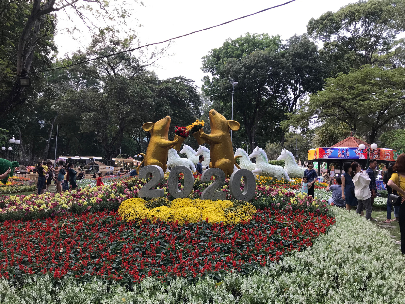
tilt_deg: +4.3
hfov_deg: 63.4
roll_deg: -1.9
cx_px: 202
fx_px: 328
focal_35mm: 28
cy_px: 152
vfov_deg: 49.7
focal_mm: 3.99
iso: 25
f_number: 1.8
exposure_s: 1/100
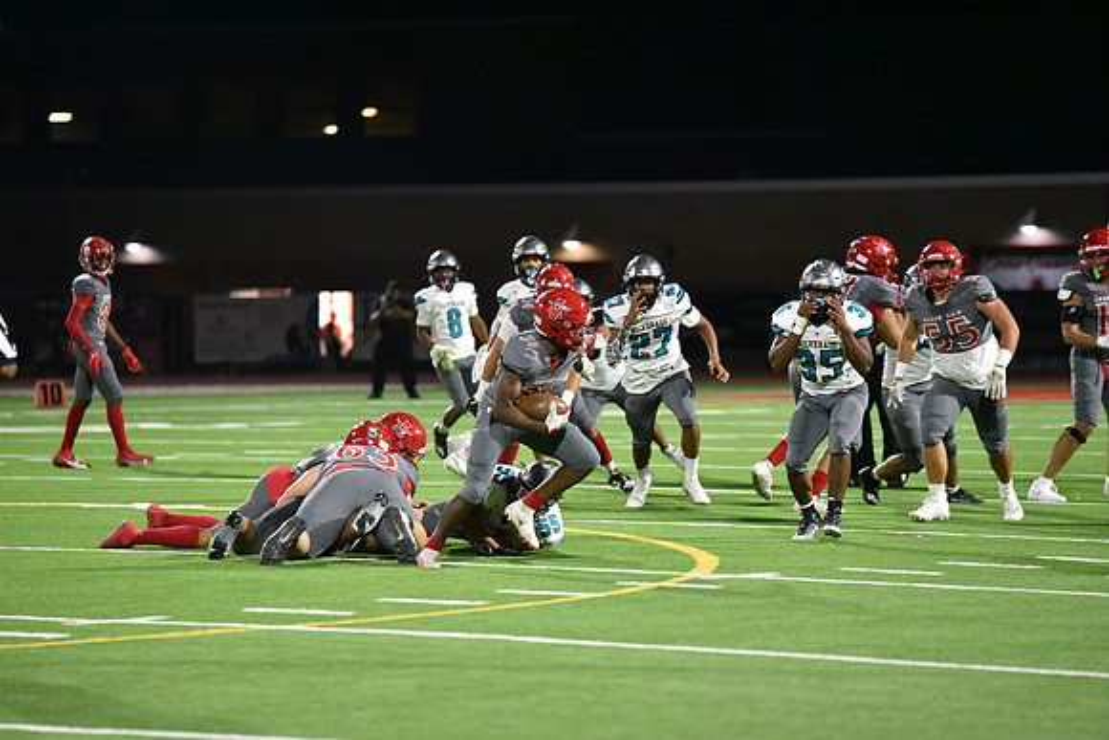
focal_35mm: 200
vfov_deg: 6.9
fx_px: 6162
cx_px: 554
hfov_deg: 10.3
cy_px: 370
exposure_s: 1/1000
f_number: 2.8
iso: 11400
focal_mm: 200
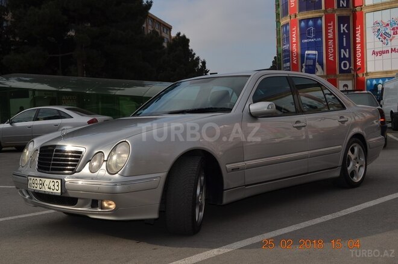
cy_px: 132
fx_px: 496
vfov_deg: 29.7
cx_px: 199
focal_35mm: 45
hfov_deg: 43.7
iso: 100
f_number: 11
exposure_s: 1/200
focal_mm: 30
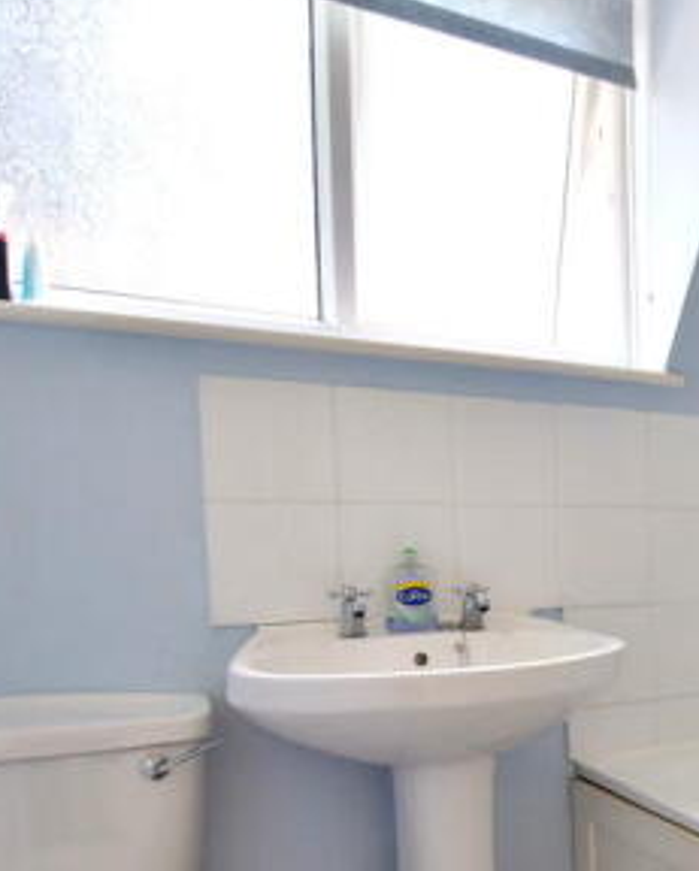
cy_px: 612
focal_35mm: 32
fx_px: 826
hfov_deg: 39.3
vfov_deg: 54.0
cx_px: 731
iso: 400
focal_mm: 10
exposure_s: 1/100
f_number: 5
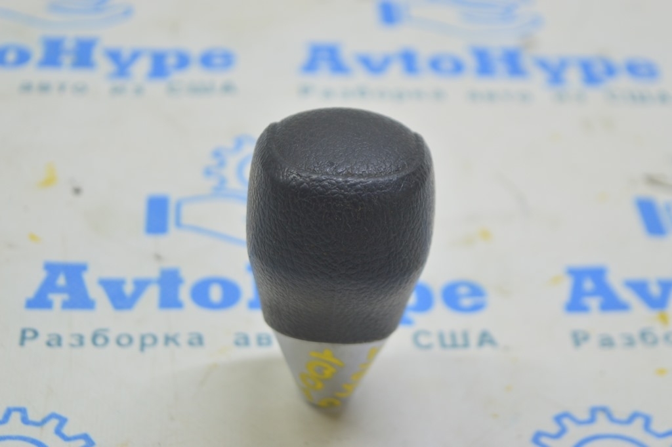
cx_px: 336
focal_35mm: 82
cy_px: 224
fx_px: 1539
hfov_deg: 24.6
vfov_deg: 16.5
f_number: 5.6
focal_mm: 55
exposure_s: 1/20
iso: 400
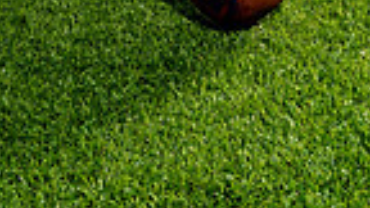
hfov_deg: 16.8
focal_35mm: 128
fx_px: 1256
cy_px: -365
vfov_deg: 8.3
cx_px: 185
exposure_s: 1/250
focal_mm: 39
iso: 100
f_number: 8
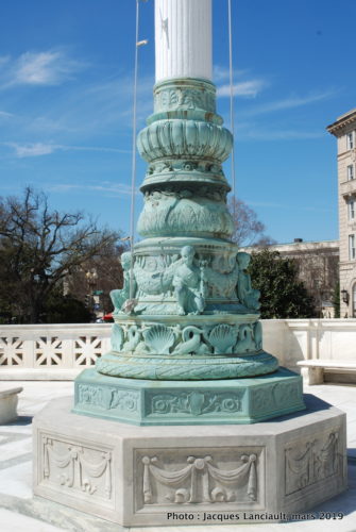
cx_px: 178
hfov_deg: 35.6
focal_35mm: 38
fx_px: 554
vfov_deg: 51.2
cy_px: 266
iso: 100
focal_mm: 25
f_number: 16
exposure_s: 1/80
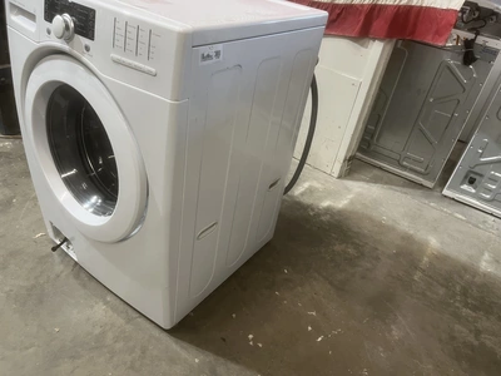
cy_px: 188
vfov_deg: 53.1
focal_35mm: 26
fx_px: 376
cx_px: 250
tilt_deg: -33.1
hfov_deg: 67.3
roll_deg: -9.3
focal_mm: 5.1
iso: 100
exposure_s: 1/60
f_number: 1.6
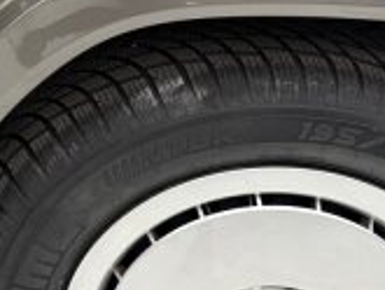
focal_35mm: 93
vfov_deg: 14.4
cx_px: -149
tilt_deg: -21.1
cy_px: -196
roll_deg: +0.8
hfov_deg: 19.1
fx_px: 1035
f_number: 1.78
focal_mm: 6.76
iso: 200
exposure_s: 1/49
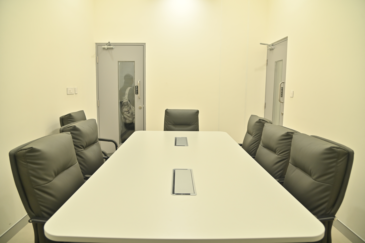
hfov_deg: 73.8
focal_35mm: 24
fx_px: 243
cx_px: 182
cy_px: 122
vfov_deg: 53.1
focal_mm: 24
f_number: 4
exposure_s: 1/100
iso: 400
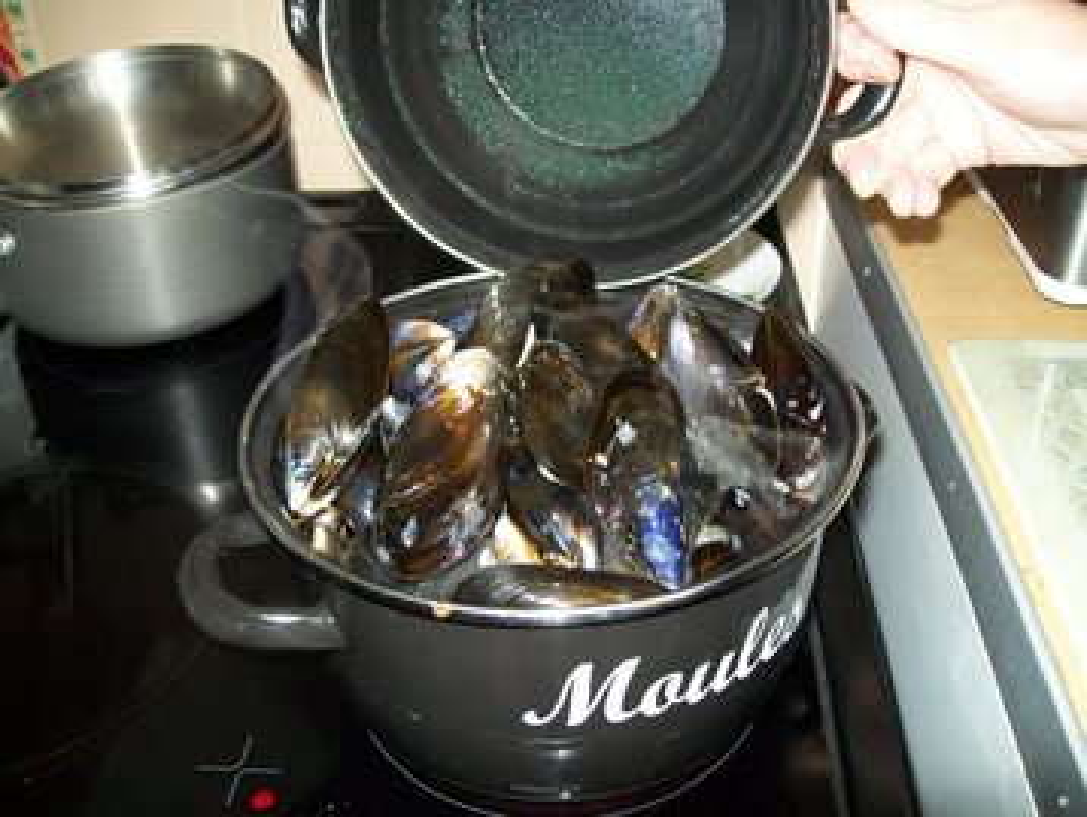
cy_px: 408
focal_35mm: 36
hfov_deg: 51.3
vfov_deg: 39.7
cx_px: 544
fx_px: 1131
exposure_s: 1/60
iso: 160
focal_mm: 6
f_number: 2.7
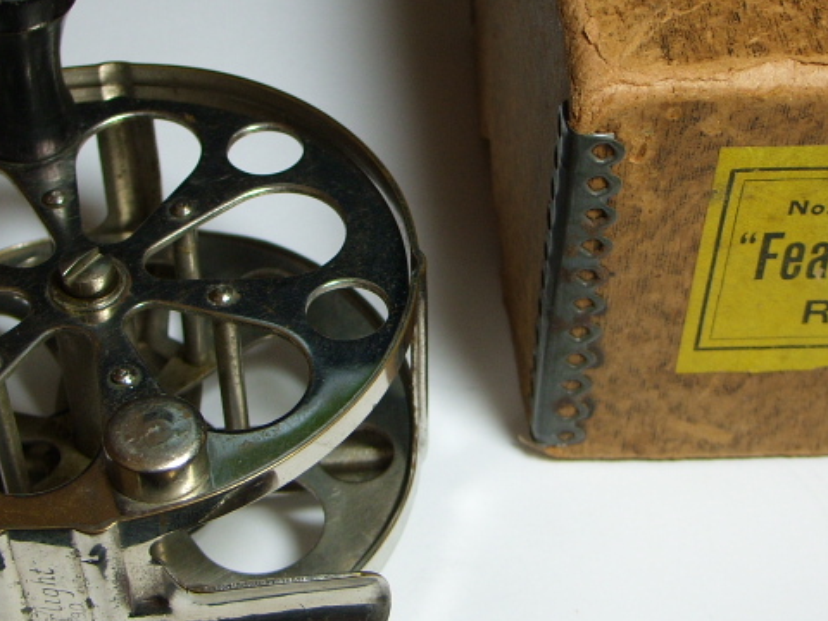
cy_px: 228
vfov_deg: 18.2
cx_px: 443
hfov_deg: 24.1
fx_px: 1937
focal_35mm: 81
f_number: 2.8
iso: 50
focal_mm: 7.8
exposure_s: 1/35
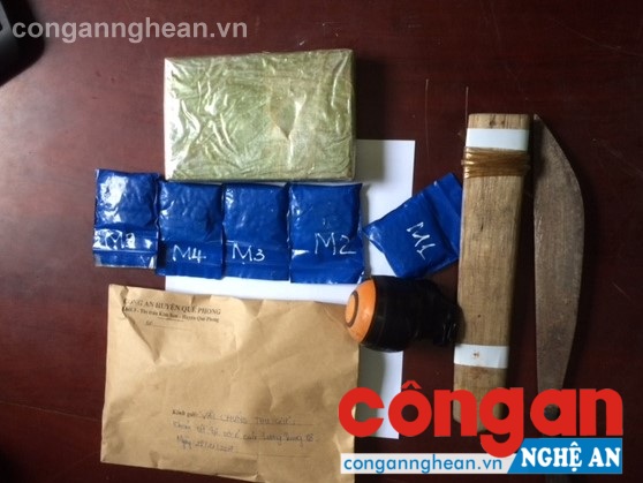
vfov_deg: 48.3
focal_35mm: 29
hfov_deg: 61.6
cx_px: 322
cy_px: 242
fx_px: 539
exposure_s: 1/33
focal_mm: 4.15
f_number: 2.2
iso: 64
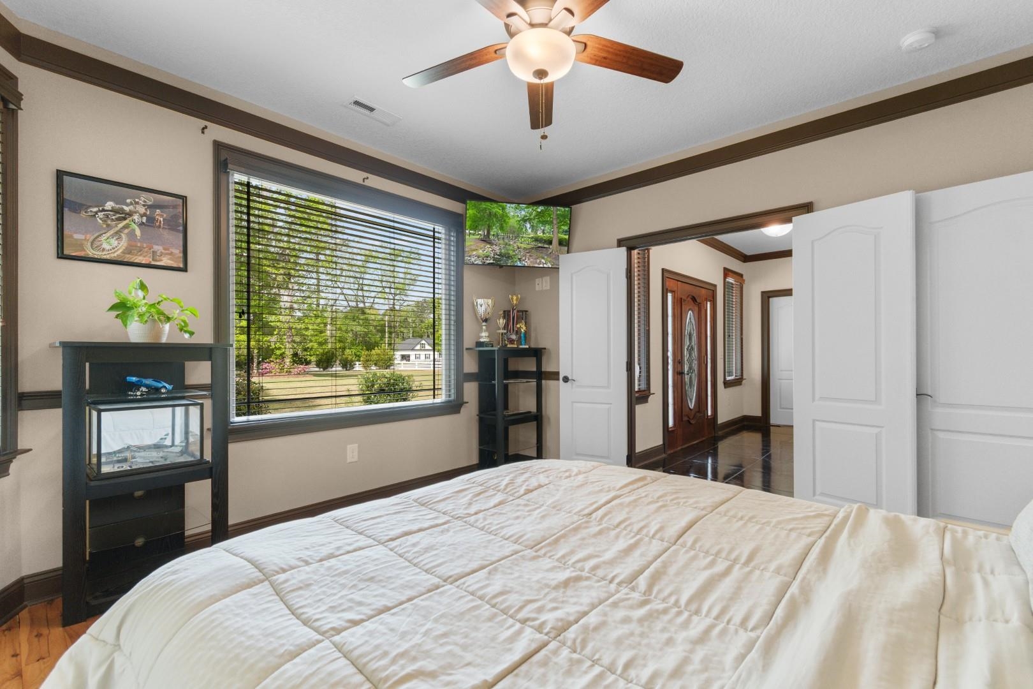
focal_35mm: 15
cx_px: 516
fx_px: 430
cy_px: 344
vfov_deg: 77.3
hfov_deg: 100.4
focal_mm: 10
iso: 100
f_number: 4.5
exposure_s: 1/4
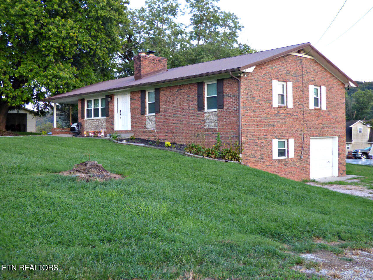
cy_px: 140
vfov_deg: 37.7
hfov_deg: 49.0
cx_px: 186
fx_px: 409
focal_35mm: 38
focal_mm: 6.8
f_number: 3.5
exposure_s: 1/50
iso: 400
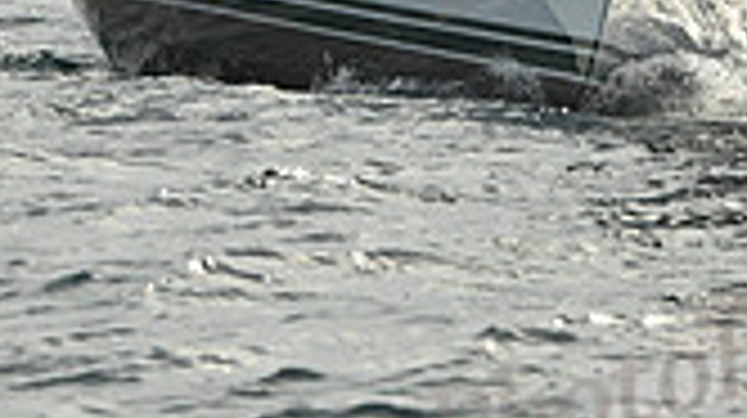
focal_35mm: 733
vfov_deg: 1.7
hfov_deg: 2.9
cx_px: 198
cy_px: -267
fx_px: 14505
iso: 320
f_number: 9
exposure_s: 1/1000
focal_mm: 200
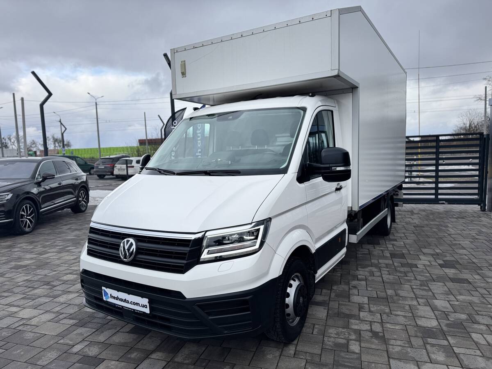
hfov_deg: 71.6
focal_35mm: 24
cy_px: 184
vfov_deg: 56.8
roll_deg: +2.1
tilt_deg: -5.9
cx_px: 246
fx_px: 341
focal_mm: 6.76
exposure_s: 1/1339
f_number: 1.78
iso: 80
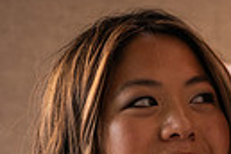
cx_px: 347
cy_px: 340
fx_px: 1444
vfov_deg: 5.9
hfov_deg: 8.9
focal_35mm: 225
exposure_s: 1/160
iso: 1600
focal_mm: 50
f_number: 2
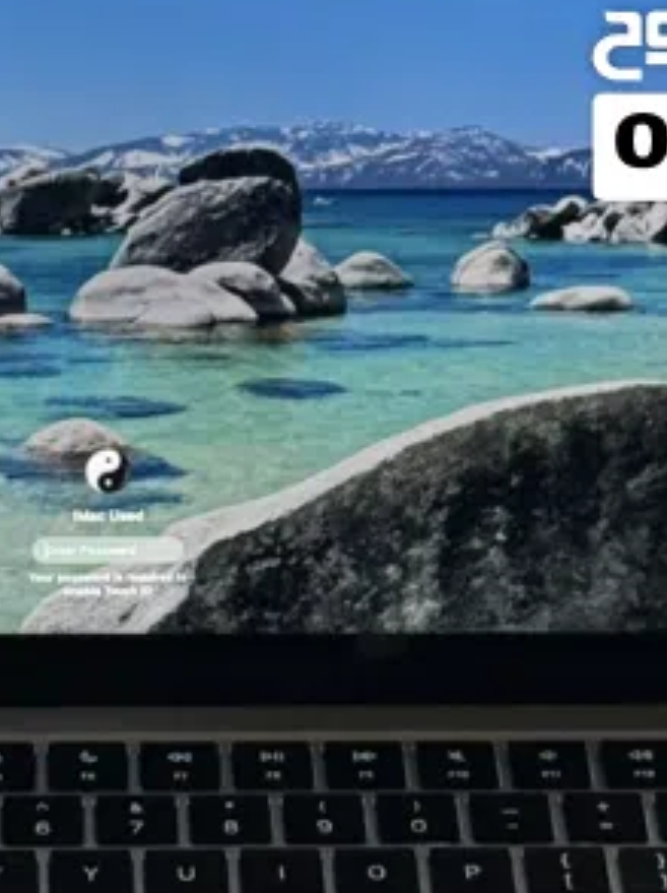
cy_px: 640
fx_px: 2704
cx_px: 134
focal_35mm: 105
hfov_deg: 14.0
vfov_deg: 18.7
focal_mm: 6.76
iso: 160
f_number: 1.78
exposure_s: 1/60
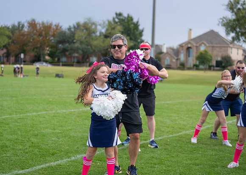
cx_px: 123
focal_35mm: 73
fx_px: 512
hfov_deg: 27.0
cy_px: 88
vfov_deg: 19.4
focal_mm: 70
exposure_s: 1/4000
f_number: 2.8
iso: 500
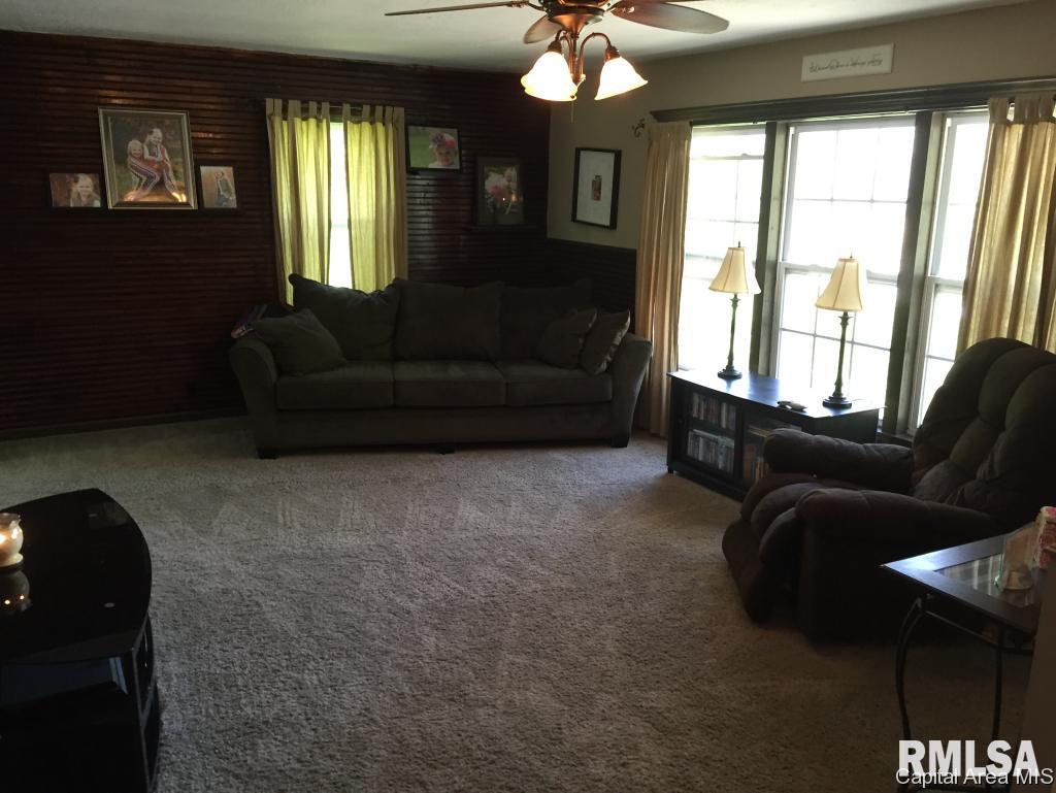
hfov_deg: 61.6
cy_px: 396
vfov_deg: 48.3
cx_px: 528
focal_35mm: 29
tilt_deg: -14.4
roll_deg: -1.7
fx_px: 885
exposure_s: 1/30
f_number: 2.2
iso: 125
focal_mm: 4.15
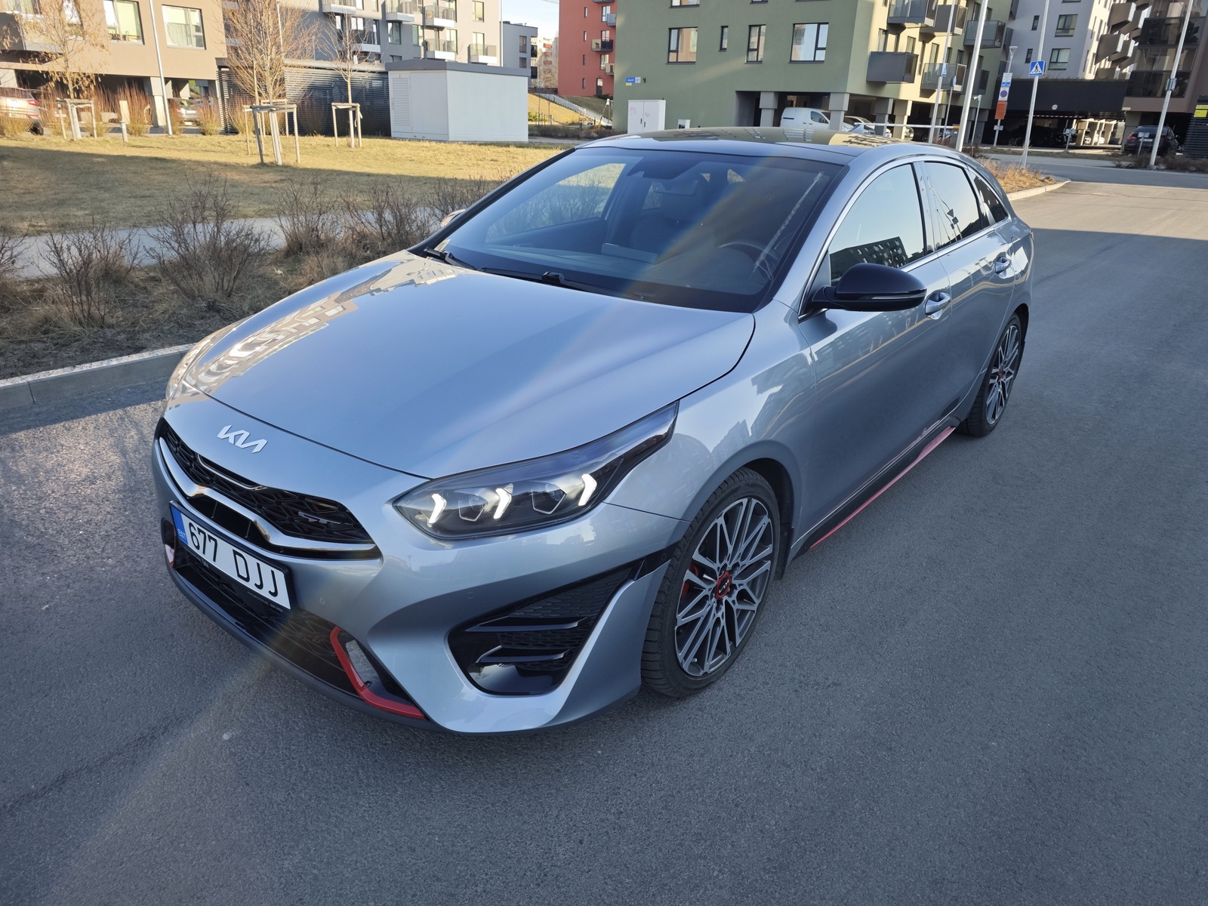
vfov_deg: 58.9
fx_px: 803
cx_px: 604
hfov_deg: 73.9
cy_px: 453
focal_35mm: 23
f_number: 1.6
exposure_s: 1/513
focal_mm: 6.55
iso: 50
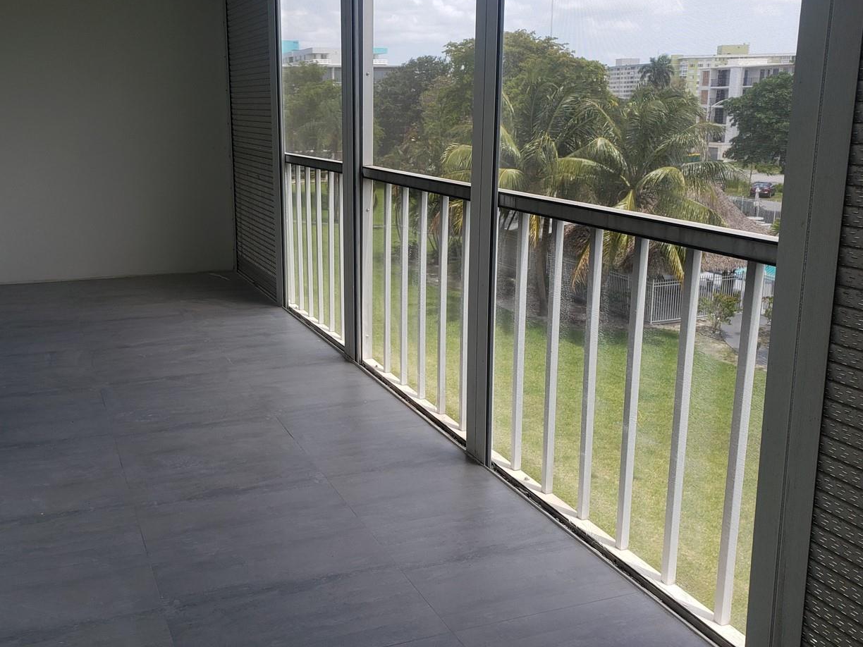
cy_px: 281
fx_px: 848
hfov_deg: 53.5
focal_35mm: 34
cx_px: 338
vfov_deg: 41.7
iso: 50
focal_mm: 4.3
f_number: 2.4
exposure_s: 1/567
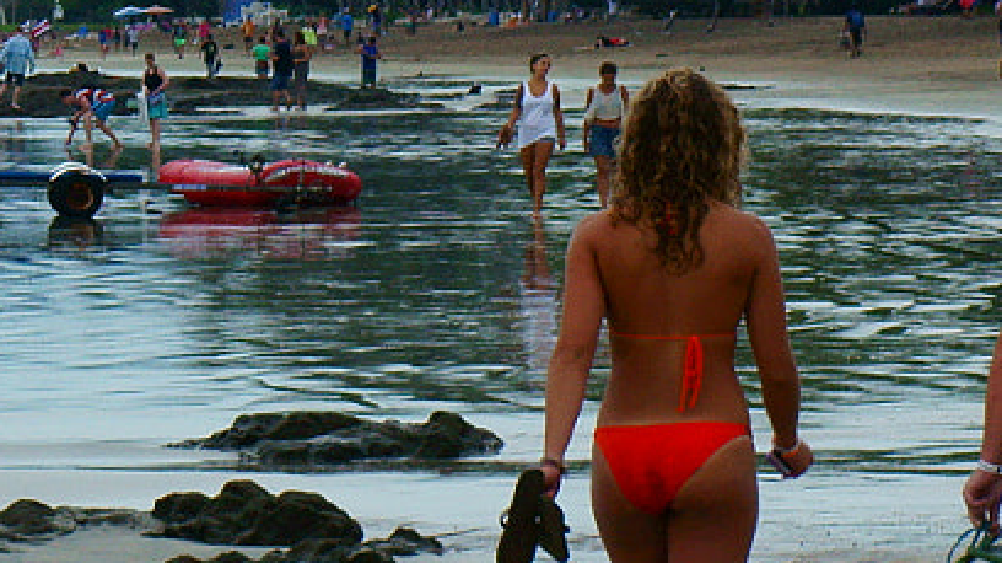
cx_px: -248
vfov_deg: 3.6
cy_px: 191
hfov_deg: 6.3
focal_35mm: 339
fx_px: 9004
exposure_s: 1/100
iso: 200
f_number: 11
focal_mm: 55
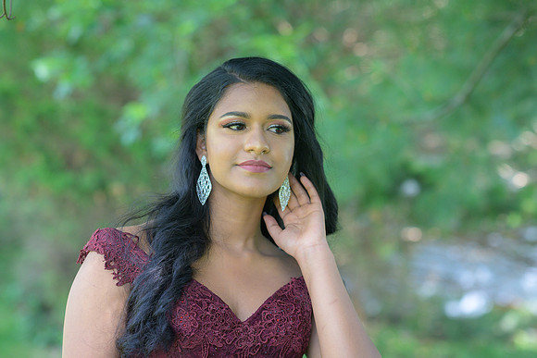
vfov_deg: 16.1
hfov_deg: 23.9
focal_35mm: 85
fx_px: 1268
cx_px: 268
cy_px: 179
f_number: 2.8
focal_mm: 85
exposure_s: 1/320
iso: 400
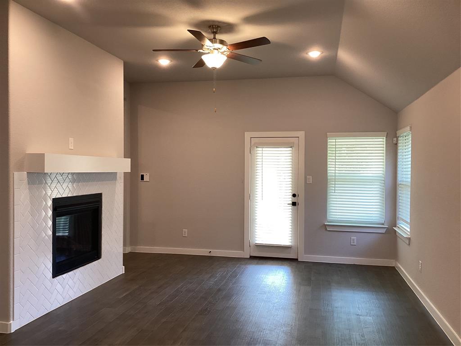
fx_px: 413
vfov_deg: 45.4
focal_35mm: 31
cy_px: 173
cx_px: 230
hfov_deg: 58.4
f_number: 2.4
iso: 125
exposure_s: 1/60
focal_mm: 3.3
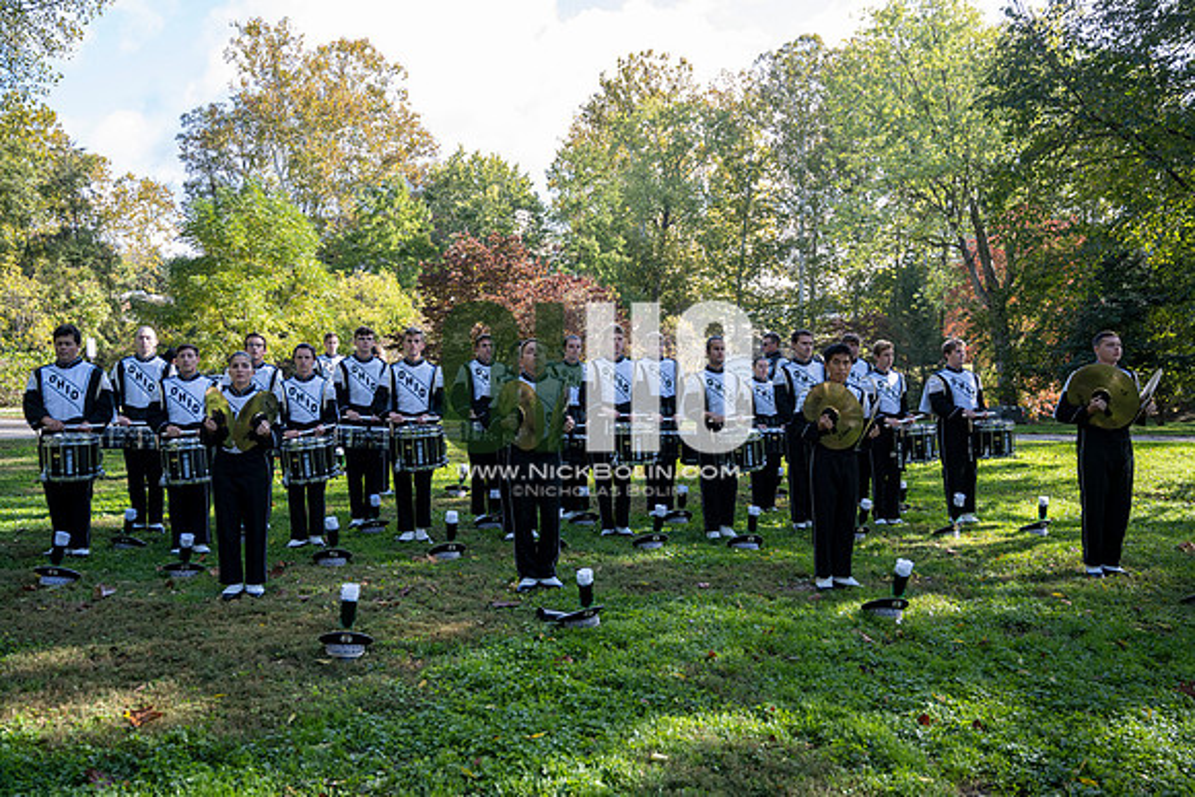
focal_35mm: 34
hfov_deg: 55.8
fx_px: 1129
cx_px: 598
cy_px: 398
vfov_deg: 38.9
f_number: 4
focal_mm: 34
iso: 320
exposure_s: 1/500
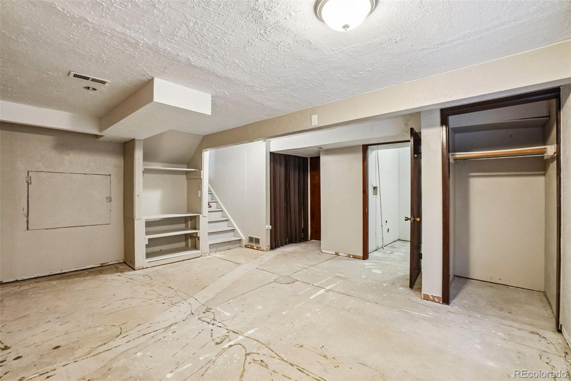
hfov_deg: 100.4
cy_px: 190
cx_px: 286
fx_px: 238
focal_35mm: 15
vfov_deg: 77.3
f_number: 8
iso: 400
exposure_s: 1/3.33
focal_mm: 10
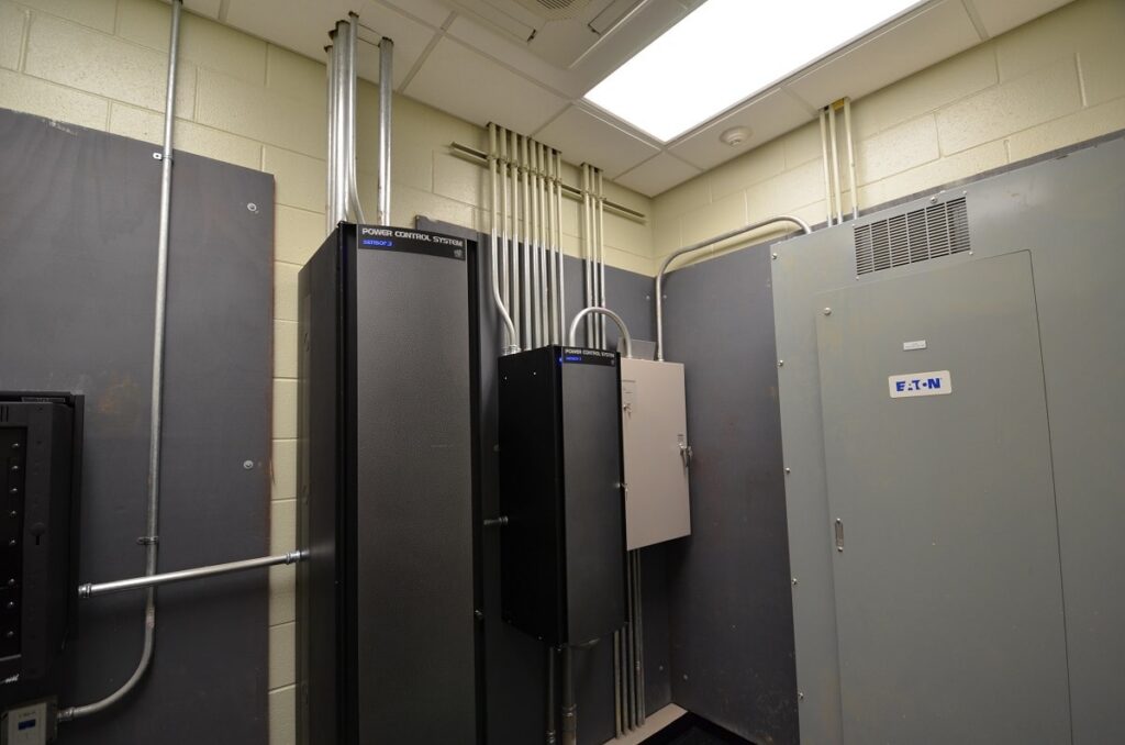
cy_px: 372
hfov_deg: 100.5
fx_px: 468
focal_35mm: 15
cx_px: 562
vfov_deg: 77.1
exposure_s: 1/60
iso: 640
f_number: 4
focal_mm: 10
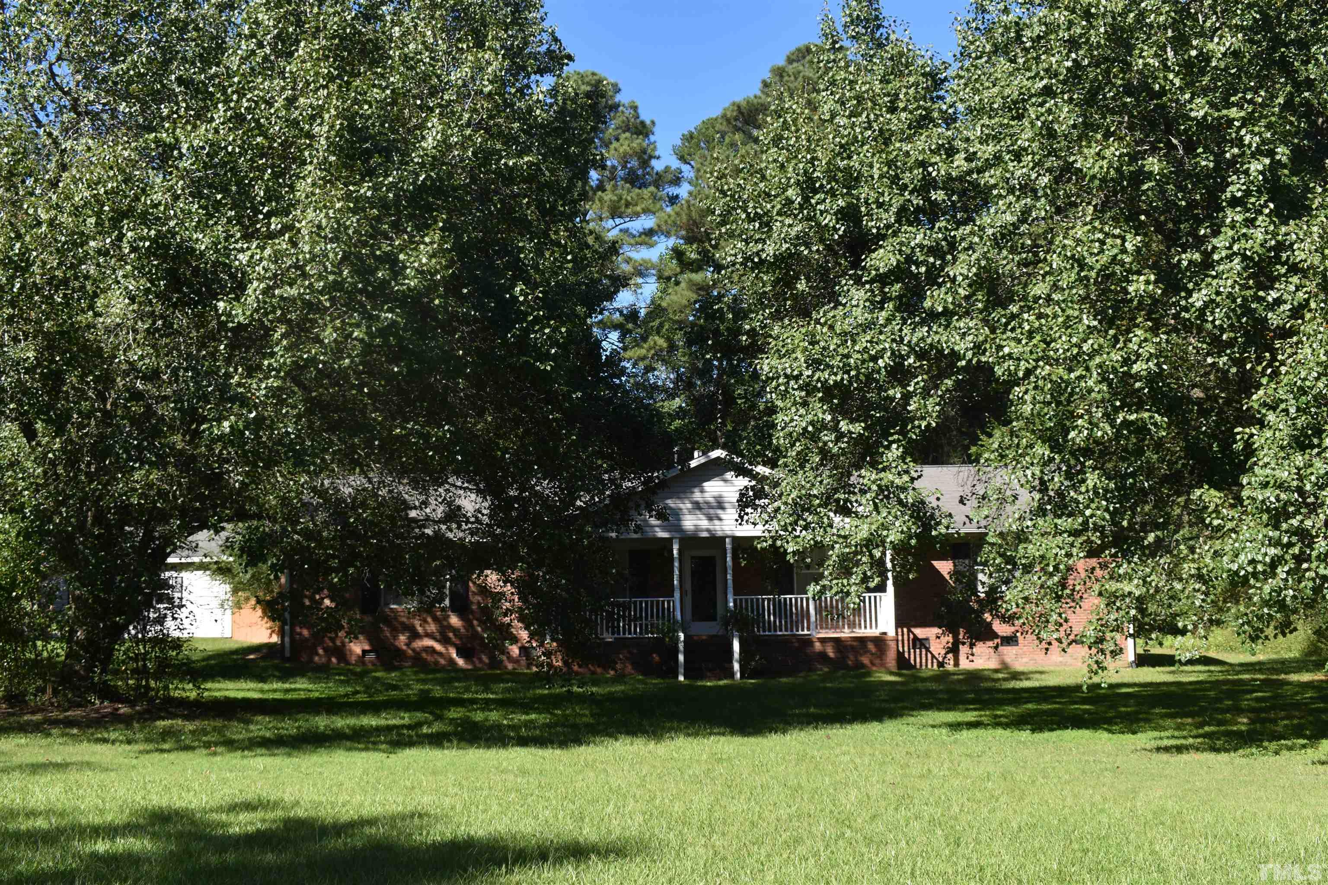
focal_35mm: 39
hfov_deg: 49.6
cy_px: 442
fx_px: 1439
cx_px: 664
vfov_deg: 34.2
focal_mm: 26
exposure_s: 1/200
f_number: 8
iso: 100
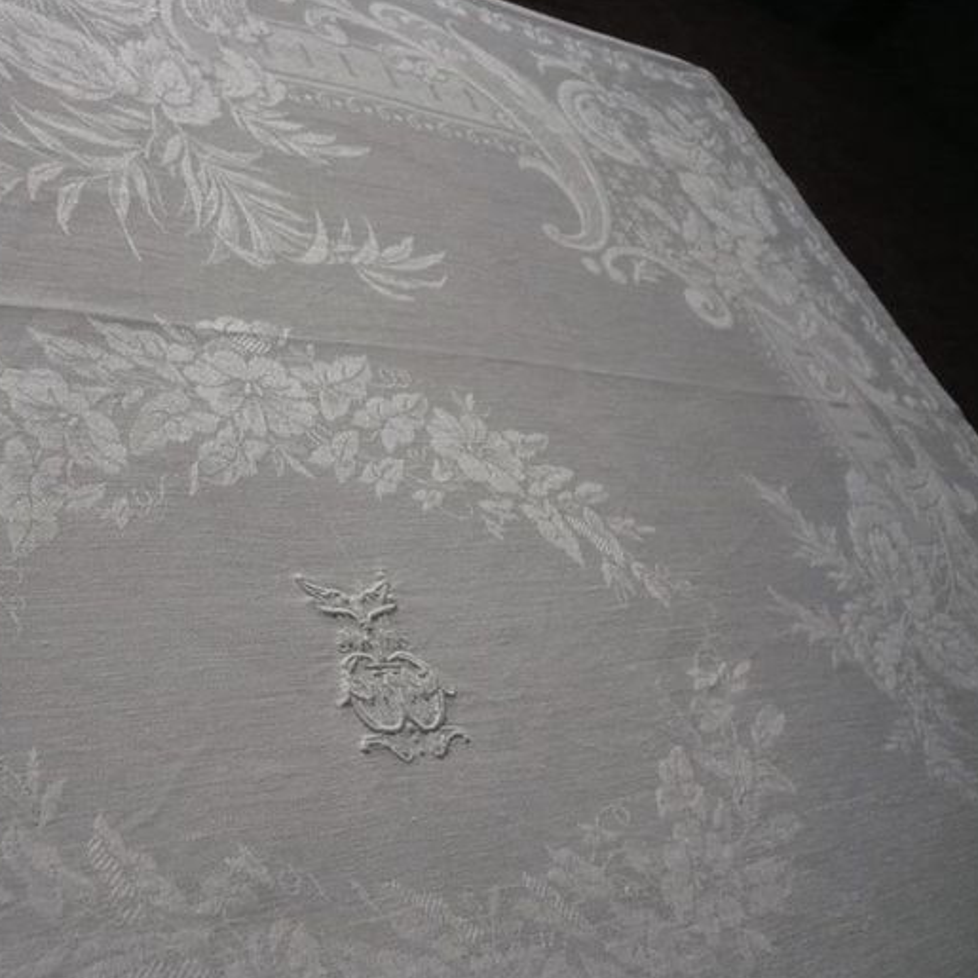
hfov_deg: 39.6
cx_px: 332
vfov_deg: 40.0
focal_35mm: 42
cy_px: 488
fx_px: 1343
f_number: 2.8
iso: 400
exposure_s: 1/800
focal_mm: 5.8
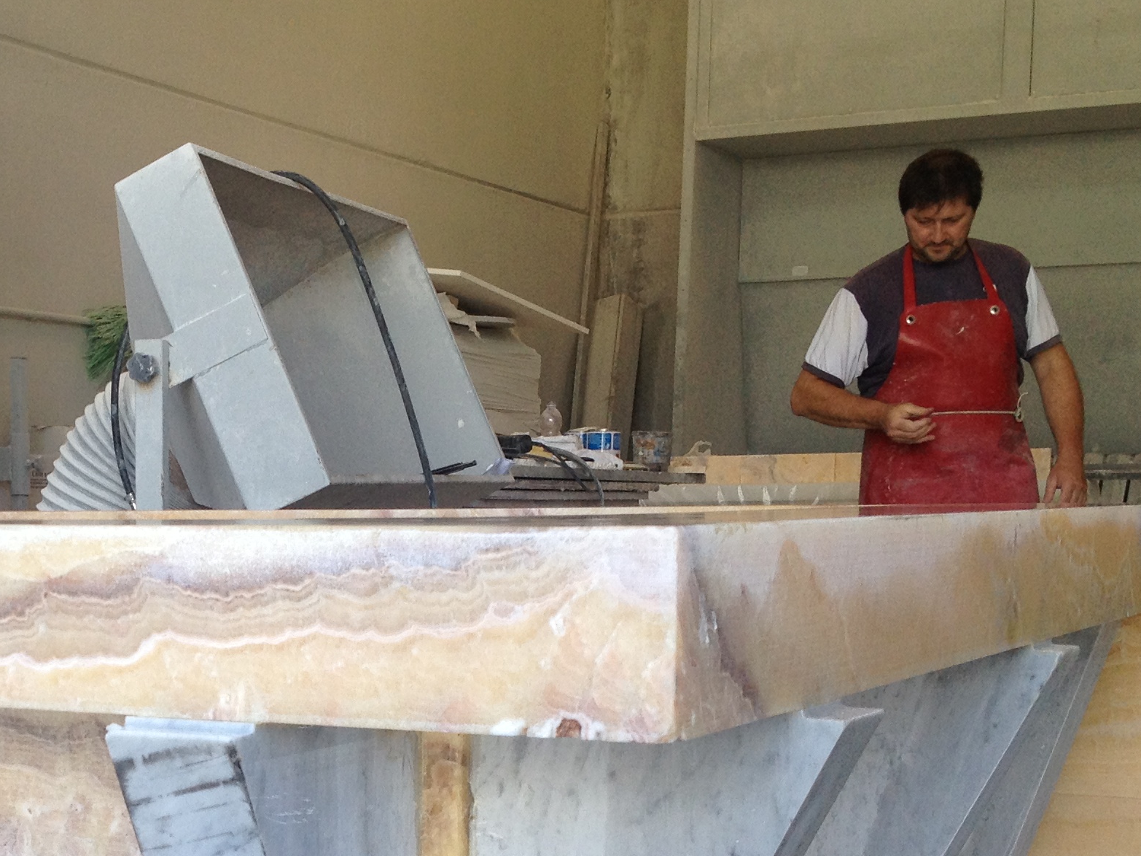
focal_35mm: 73
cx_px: 206
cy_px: 780
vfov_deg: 19.8
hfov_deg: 26.1
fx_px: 2406
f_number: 2.4
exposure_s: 1/155
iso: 50
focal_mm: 4.28
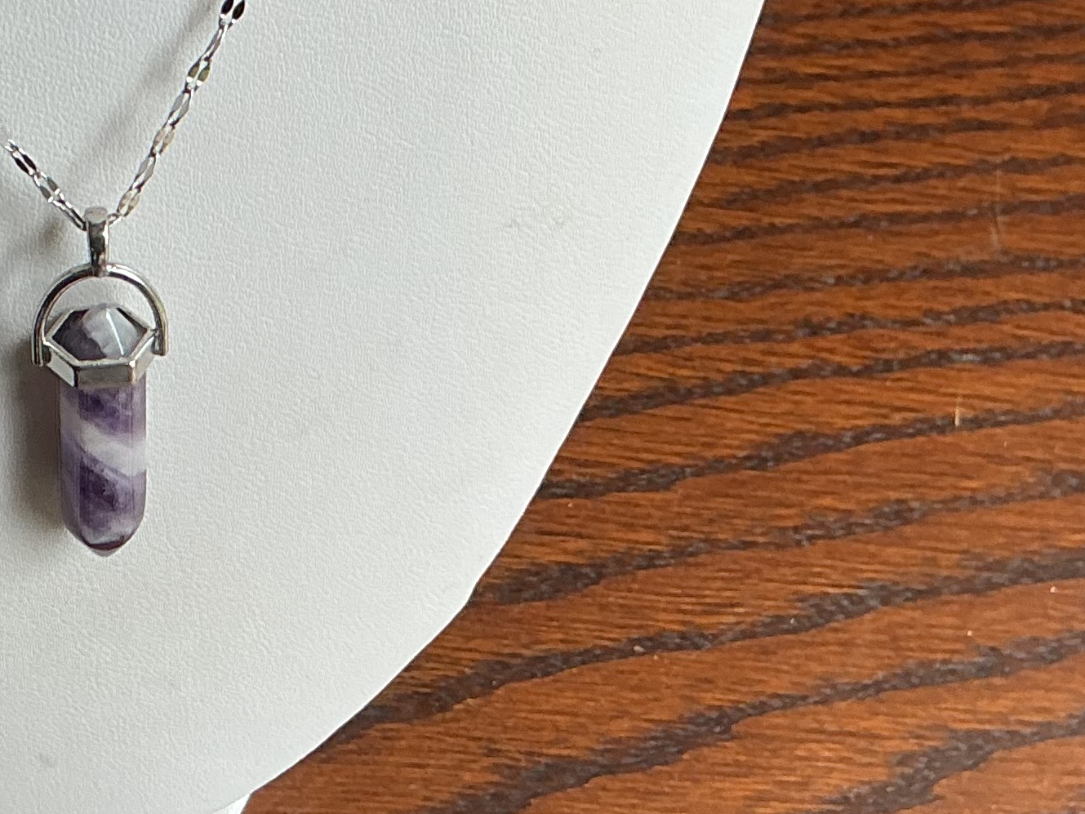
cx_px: 282
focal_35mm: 88
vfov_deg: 16.7
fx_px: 2759
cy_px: 241
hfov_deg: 22.1
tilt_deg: -61.7
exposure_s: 1/193
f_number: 1.8
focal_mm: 3
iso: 20
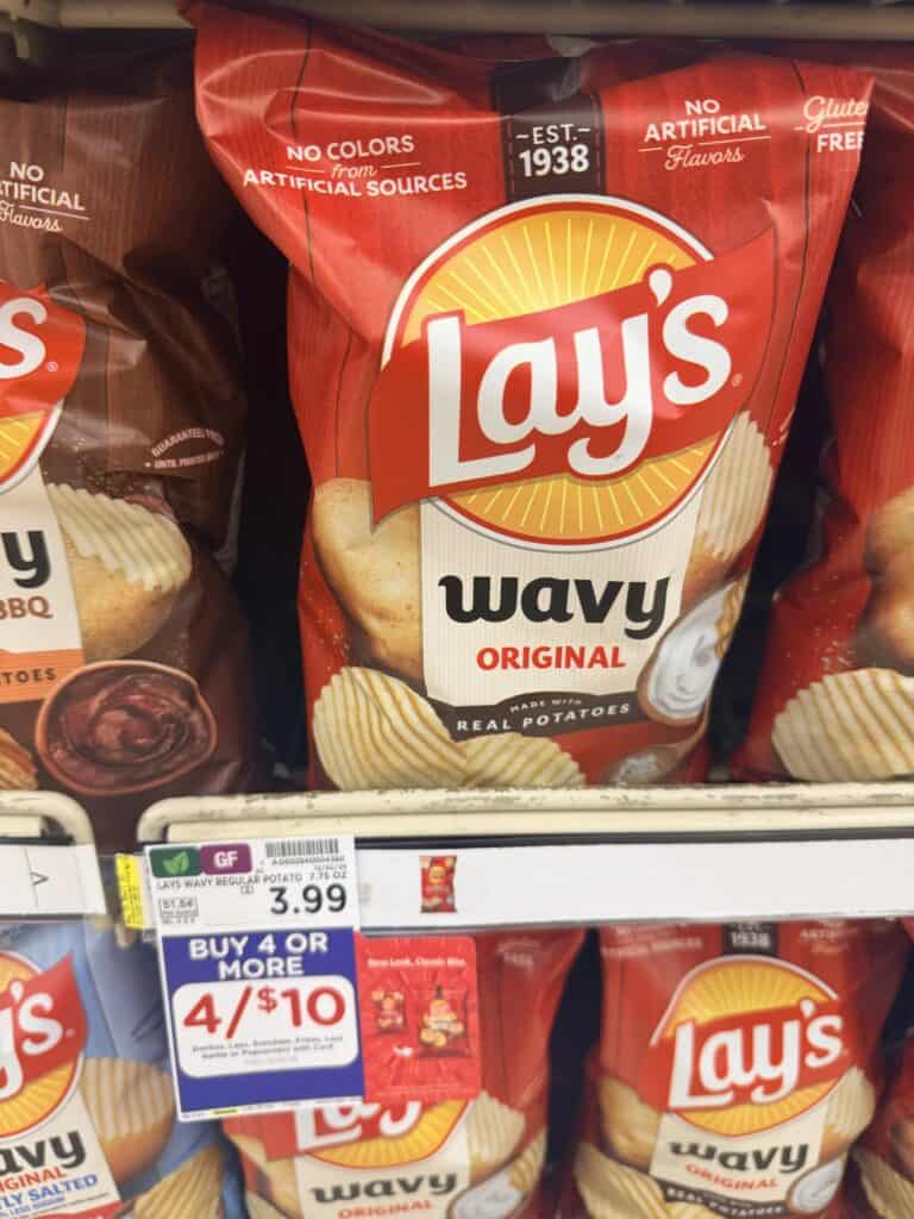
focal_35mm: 24
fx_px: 845
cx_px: 457
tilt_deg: -29.1
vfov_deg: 71.6
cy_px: 610
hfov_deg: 56.8
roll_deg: -0.7
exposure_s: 1/63
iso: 160
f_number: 1.78
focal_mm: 6.76
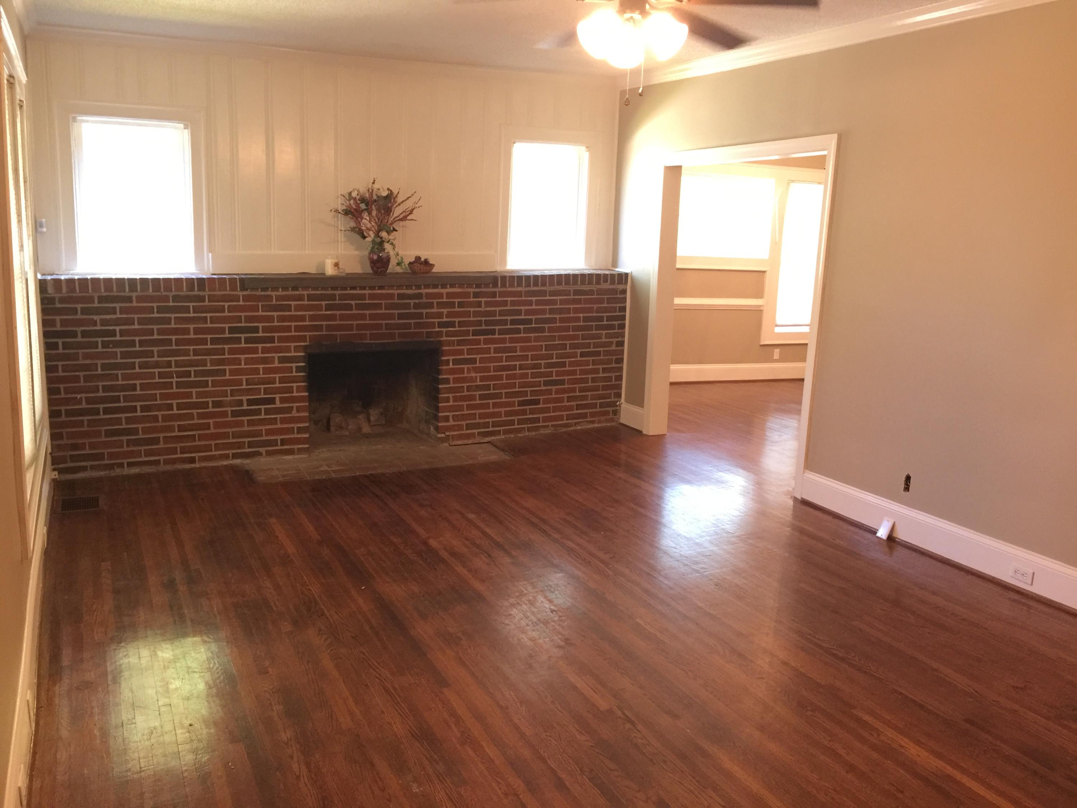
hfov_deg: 61.7
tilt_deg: -11.5
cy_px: 404
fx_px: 902
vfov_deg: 48.2
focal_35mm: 29
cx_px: 538
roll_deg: -2.0
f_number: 2.2
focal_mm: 4.15
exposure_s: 1/10
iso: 100
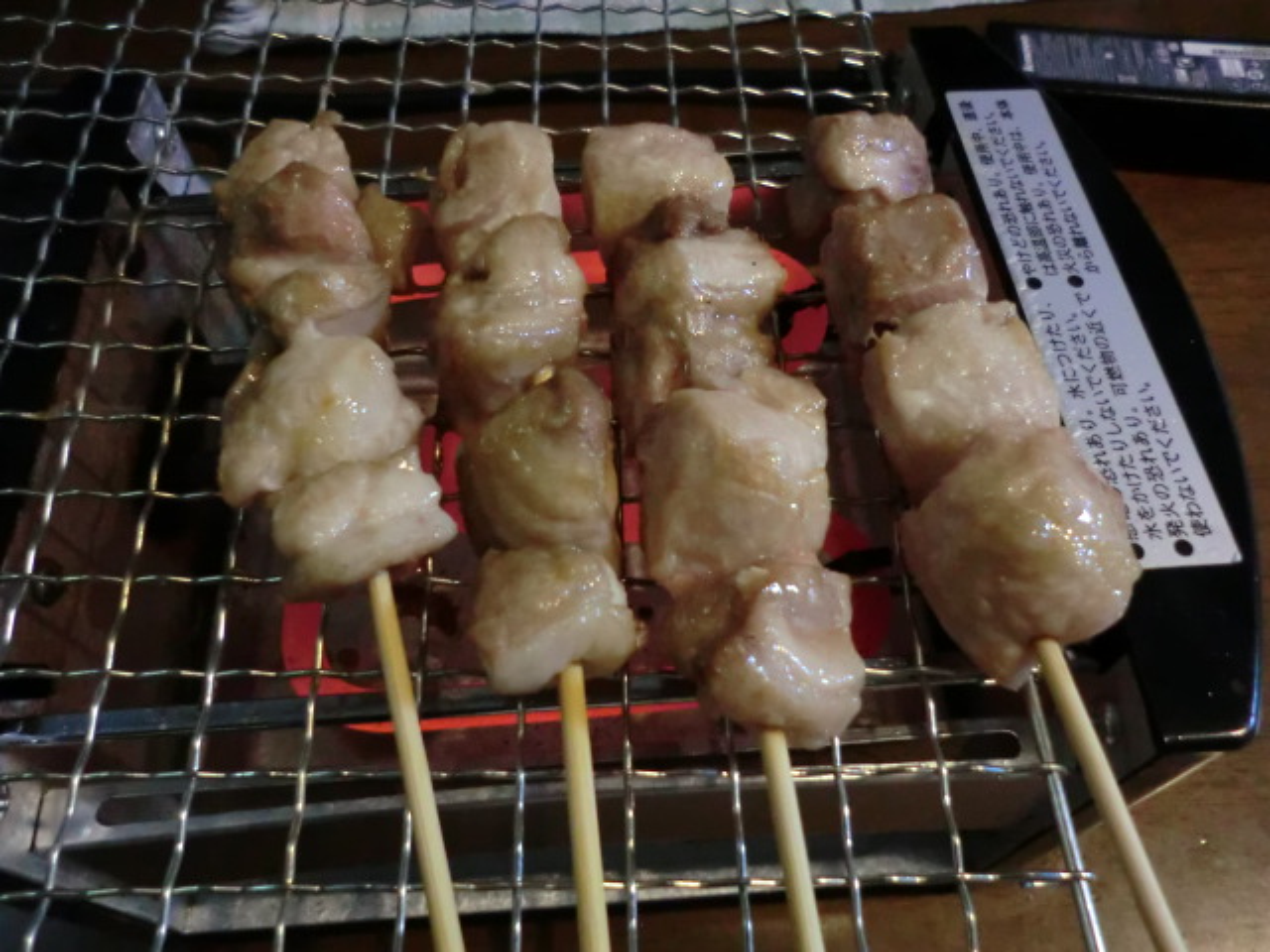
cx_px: 635
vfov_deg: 51.4
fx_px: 991
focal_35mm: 27
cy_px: 476
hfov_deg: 65.3
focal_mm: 4.9
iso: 800
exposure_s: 1/40
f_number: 3.2
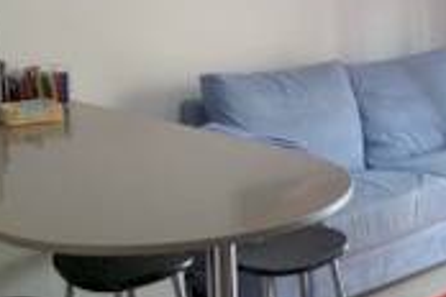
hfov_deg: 28.2
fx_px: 880
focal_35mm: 71
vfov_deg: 18.9
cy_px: 28
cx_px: 318
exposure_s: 1/20
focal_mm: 4.12
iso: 100
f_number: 2.4
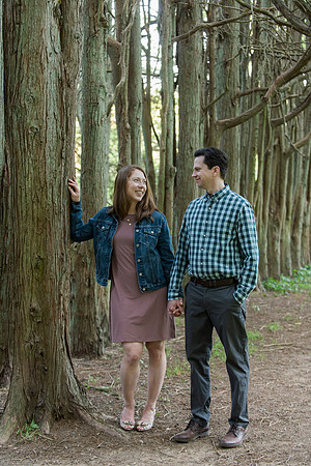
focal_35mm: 70
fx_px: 907
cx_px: 156
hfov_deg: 19.5
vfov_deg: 28.8
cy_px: 233
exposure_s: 1/60
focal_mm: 70
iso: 1250
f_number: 4
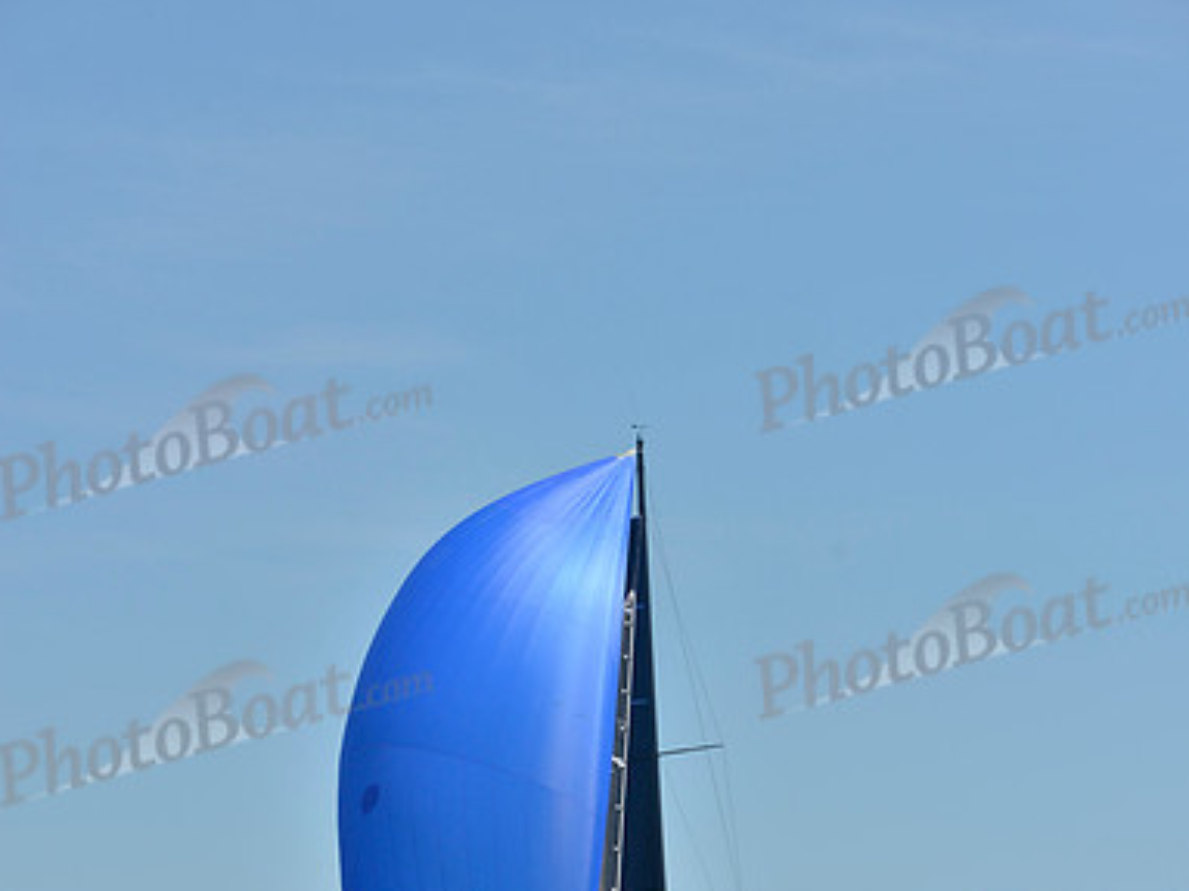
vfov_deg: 9.1
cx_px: 594
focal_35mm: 163
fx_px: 5597
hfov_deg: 12.1
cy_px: 844
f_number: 9
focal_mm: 112
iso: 280
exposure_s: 1/1250
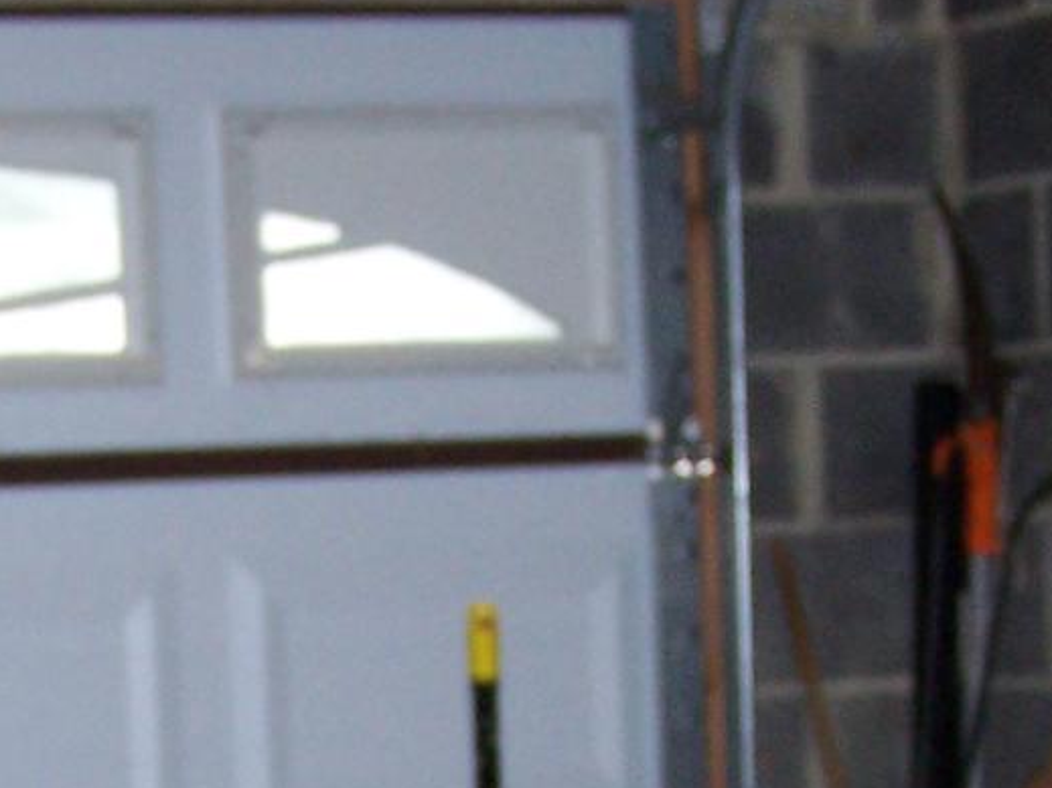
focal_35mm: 150
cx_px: 222
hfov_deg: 13.1
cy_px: 993
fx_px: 4558
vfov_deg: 9.7
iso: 140
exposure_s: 1/60
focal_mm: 6.3
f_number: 2.8
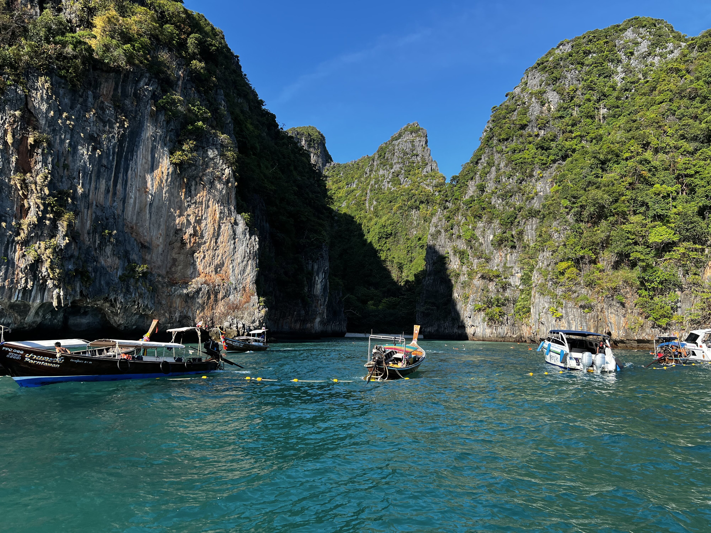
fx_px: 534
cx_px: 356
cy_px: 266
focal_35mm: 26
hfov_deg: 67.3
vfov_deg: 53.1
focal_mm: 5.7
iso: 50
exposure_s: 1/1575
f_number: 1.5
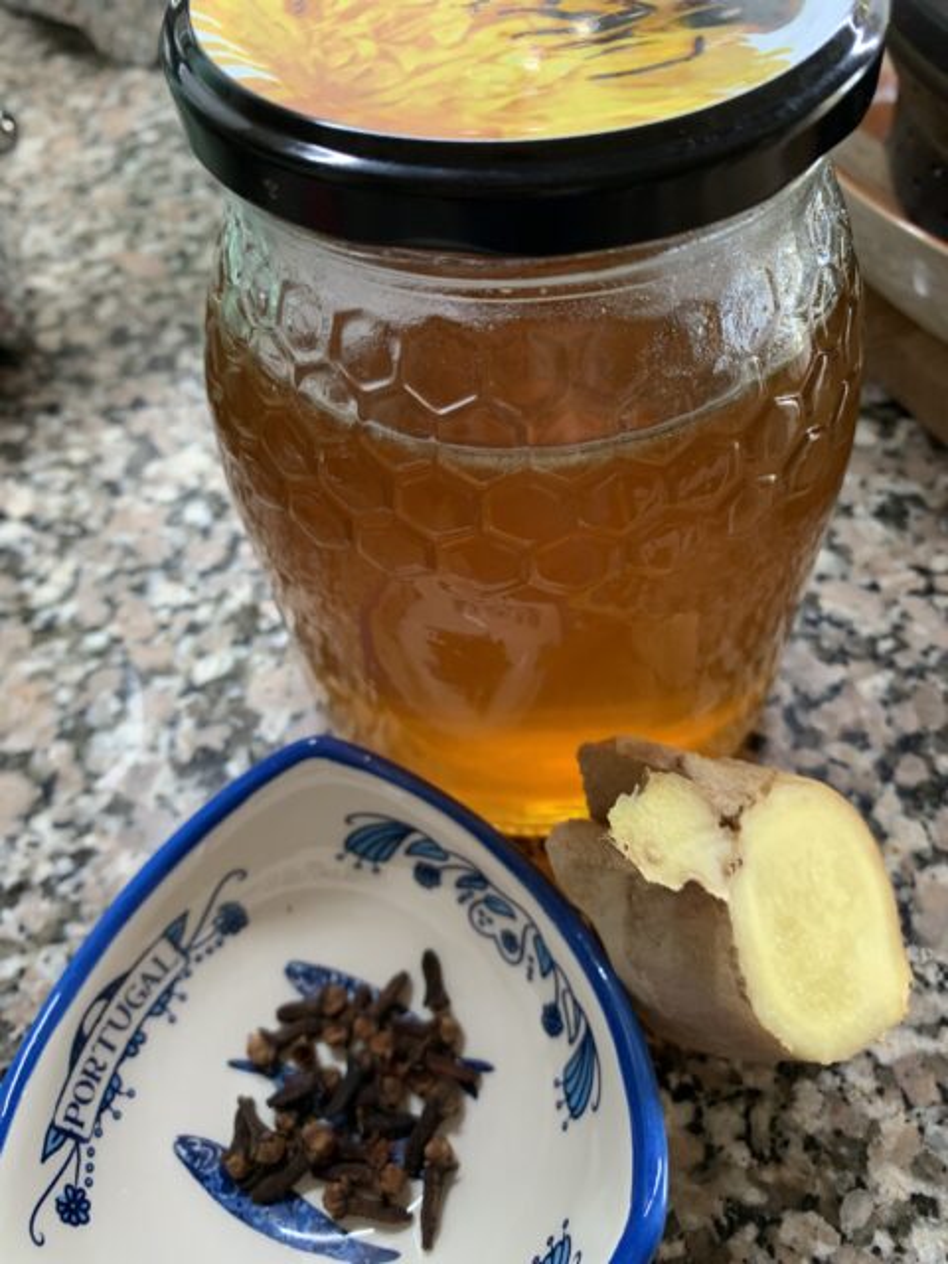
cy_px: 632
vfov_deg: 67.3
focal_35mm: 26
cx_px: 474
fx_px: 949
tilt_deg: -55.3
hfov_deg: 53.1
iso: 200
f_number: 1.8
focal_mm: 4.25
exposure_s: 1/60
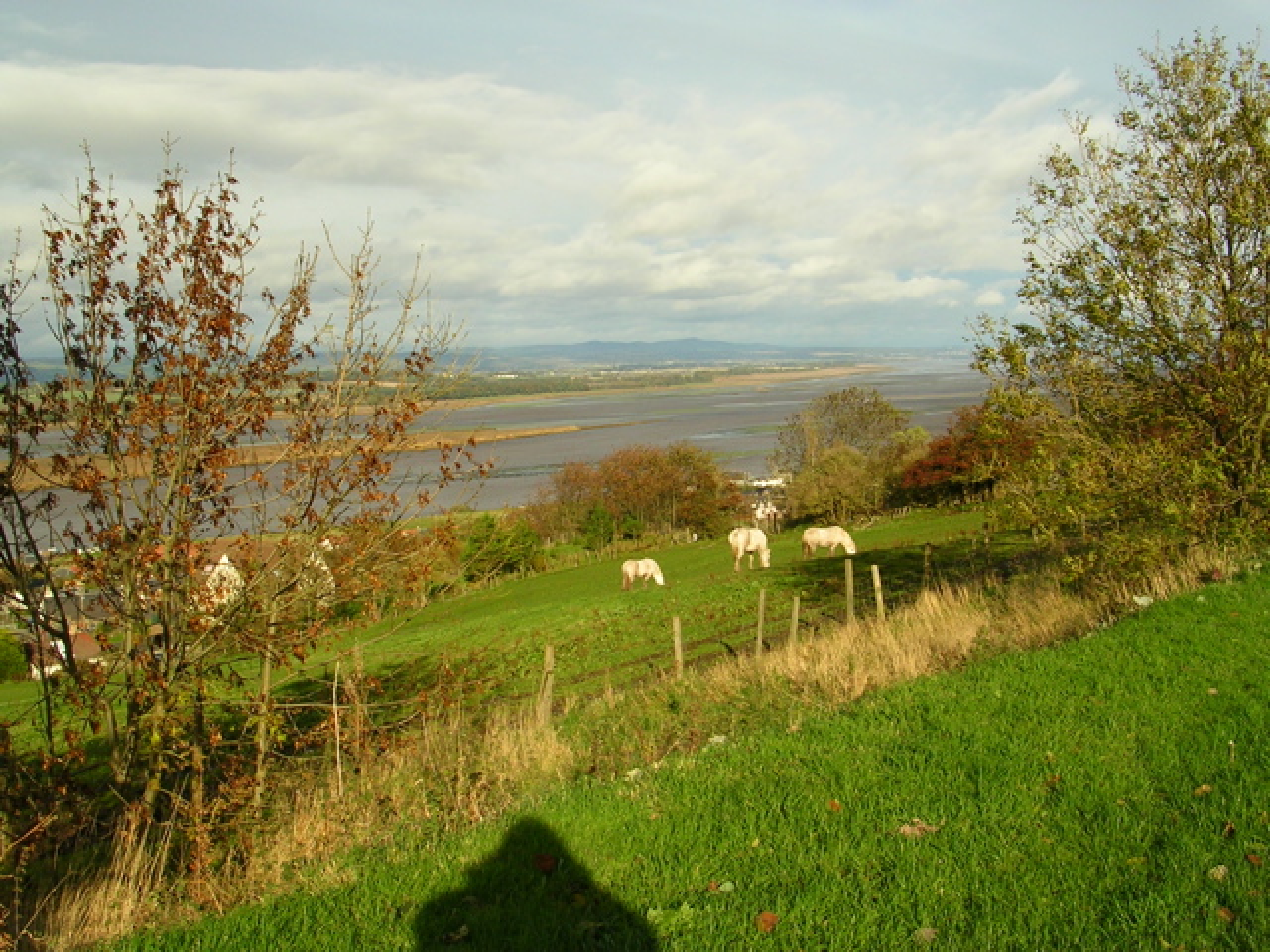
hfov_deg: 49.0
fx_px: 1394
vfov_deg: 37.7
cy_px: 476
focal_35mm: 38
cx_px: 635
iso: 50
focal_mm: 5.8
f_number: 5.6
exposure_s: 1/300
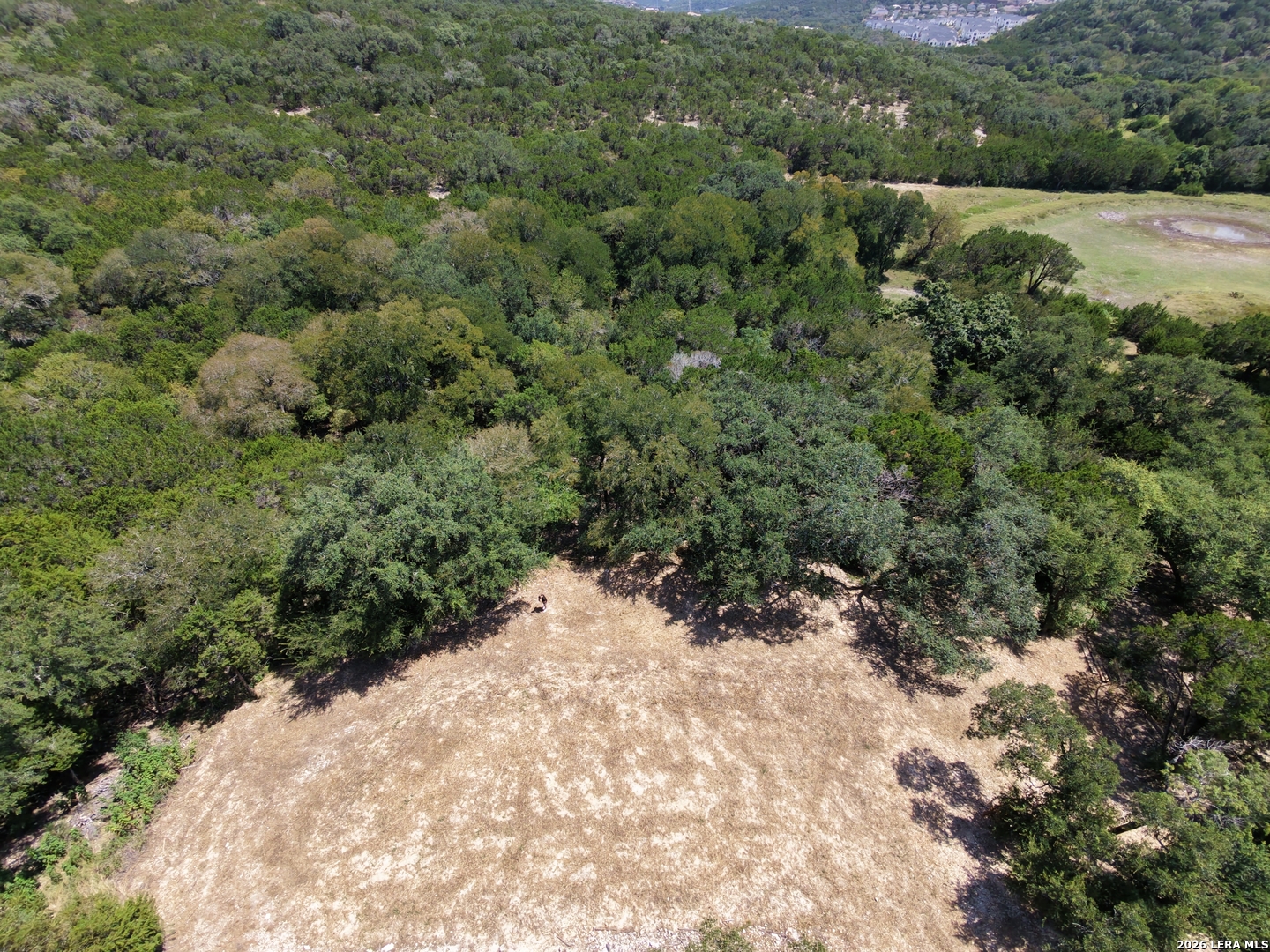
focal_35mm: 16
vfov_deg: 78.1
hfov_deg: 94.5
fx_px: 587
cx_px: 635
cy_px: 476
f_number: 2.2
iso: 100
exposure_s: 1/640
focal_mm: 3.05
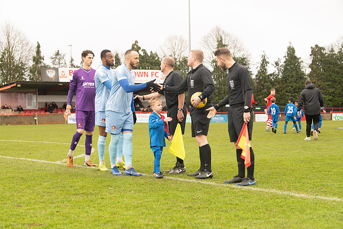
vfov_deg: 18.9
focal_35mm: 72
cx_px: 172
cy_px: 114
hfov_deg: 28.1
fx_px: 686
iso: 2000
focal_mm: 72
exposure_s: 1/250
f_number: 5
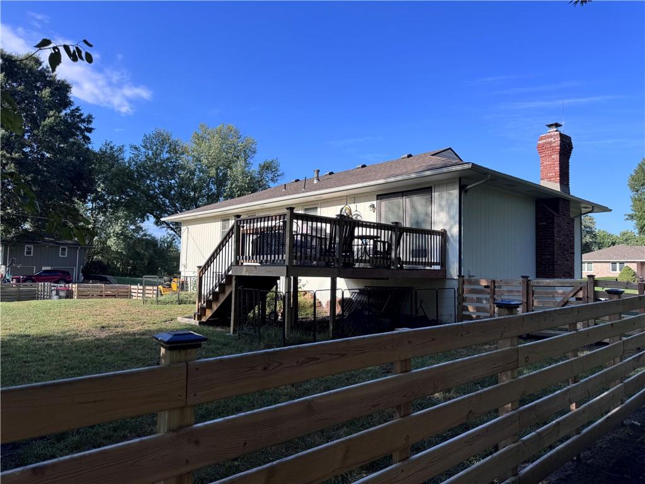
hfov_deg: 71.6
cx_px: 322
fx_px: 447
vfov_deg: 56.8
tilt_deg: +4.3
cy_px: 242
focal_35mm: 24
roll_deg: -1.0
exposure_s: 1/2331
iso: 80
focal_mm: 6.76
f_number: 1.78
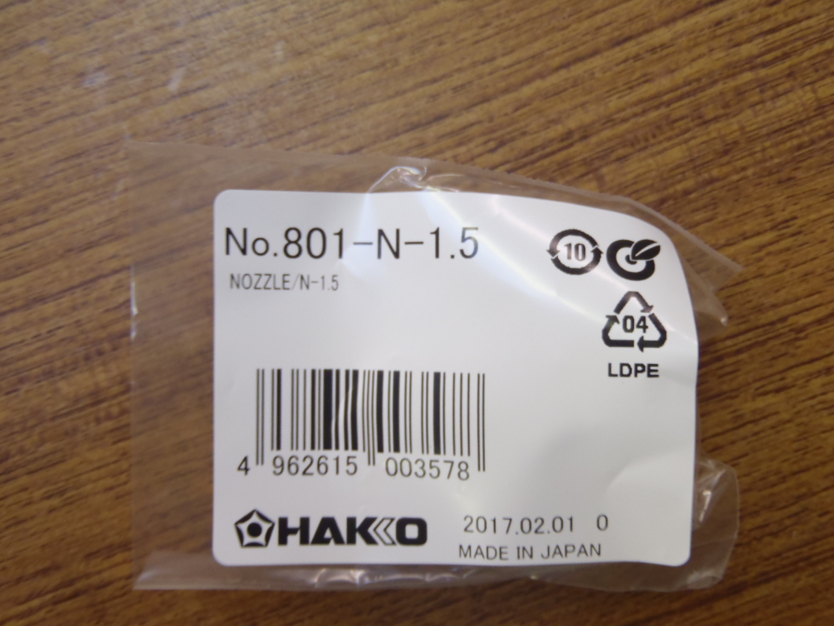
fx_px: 891
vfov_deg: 38.7
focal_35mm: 37
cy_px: 313
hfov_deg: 50.1
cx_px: 417
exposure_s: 1/10
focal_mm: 6.64
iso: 200
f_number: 4.7
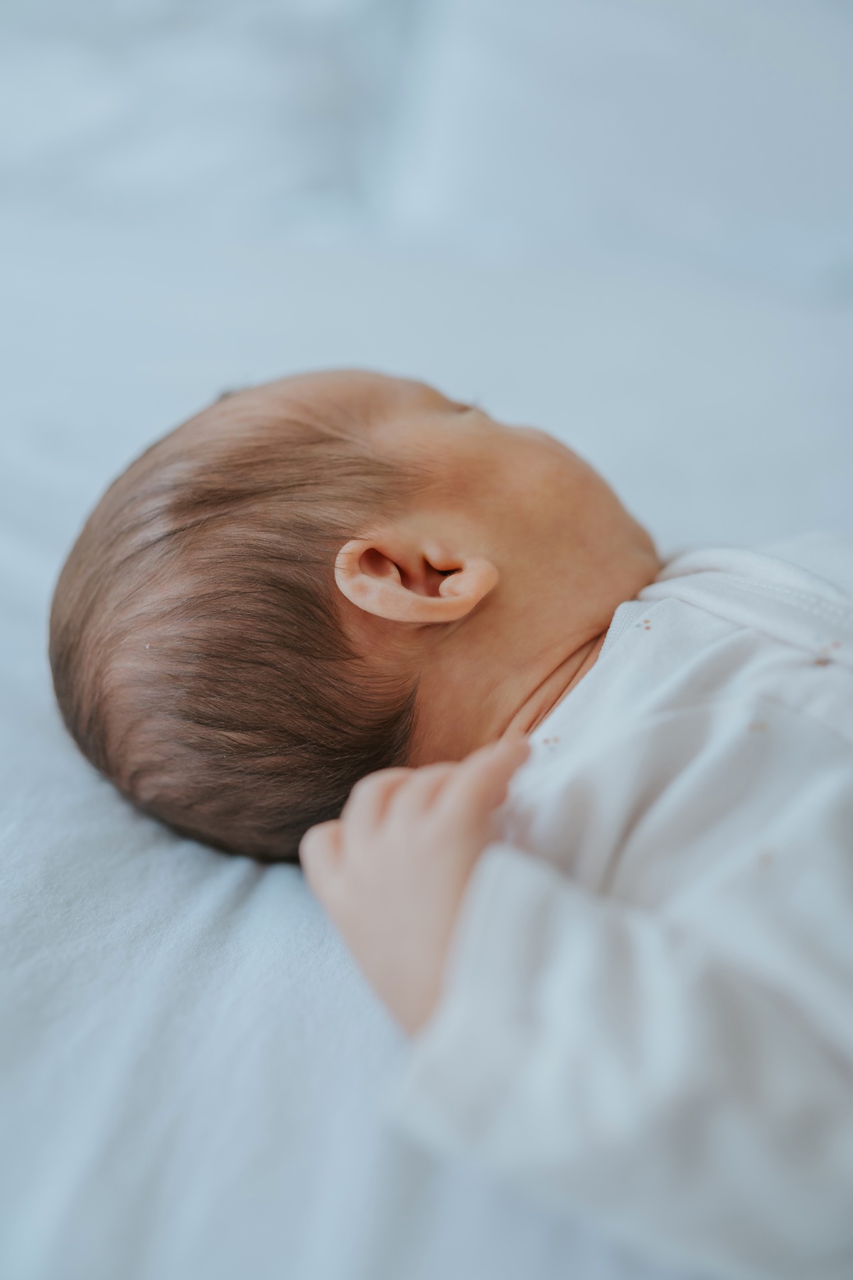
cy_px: 640
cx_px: 426
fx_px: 1244
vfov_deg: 54.4
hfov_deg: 37.9
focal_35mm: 35
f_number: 2.2
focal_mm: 35
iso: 1000
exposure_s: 1/200
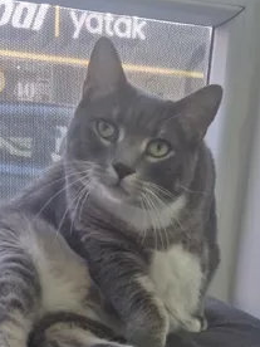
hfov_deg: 24.4
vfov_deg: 29.9
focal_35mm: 60
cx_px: 118
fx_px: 601
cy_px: 350
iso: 100
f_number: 1.8
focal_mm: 5.4
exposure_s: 1/100
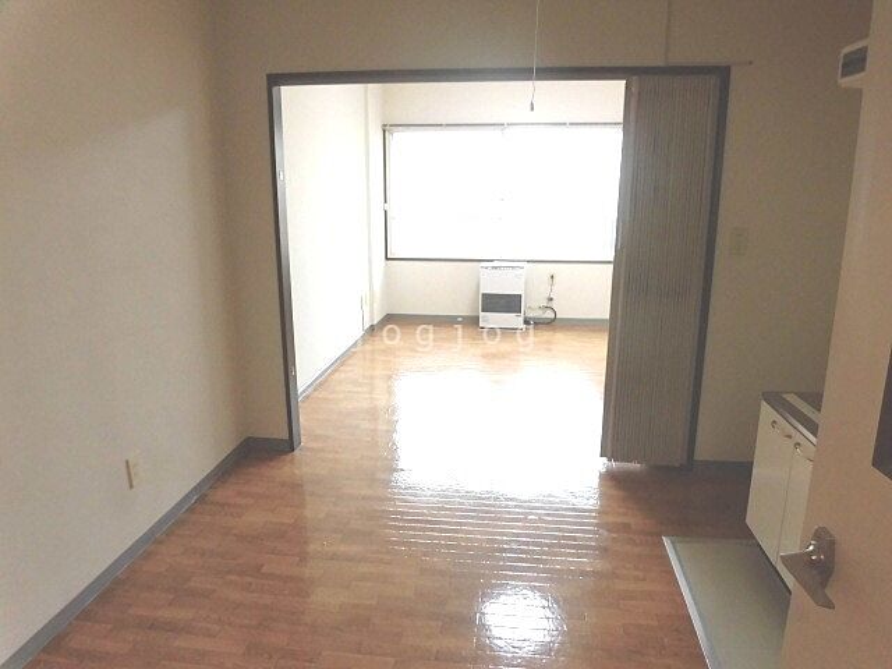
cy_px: 334
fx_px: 618
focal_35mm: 24
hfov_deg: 71.6
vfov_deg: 56.8
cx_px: 446
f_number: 3.1
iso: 200
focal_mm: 4.3
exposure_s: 1/50
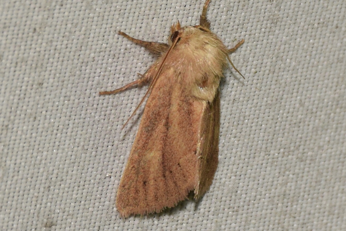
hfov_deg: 9.8
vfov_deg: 6.6
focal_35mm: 210
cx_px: 173
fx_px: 2020
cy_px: 116
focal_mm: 140
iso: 500
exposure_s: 1/160
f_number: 14
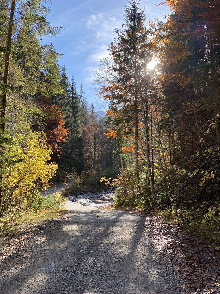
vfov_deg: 67.3
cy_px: 147
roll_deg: -0.1
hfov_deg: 53.1
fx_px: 220
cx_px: 110
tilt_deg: +9.1
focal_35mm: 26
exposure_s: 1/827
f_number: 1.8
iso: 32
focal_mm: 4.25
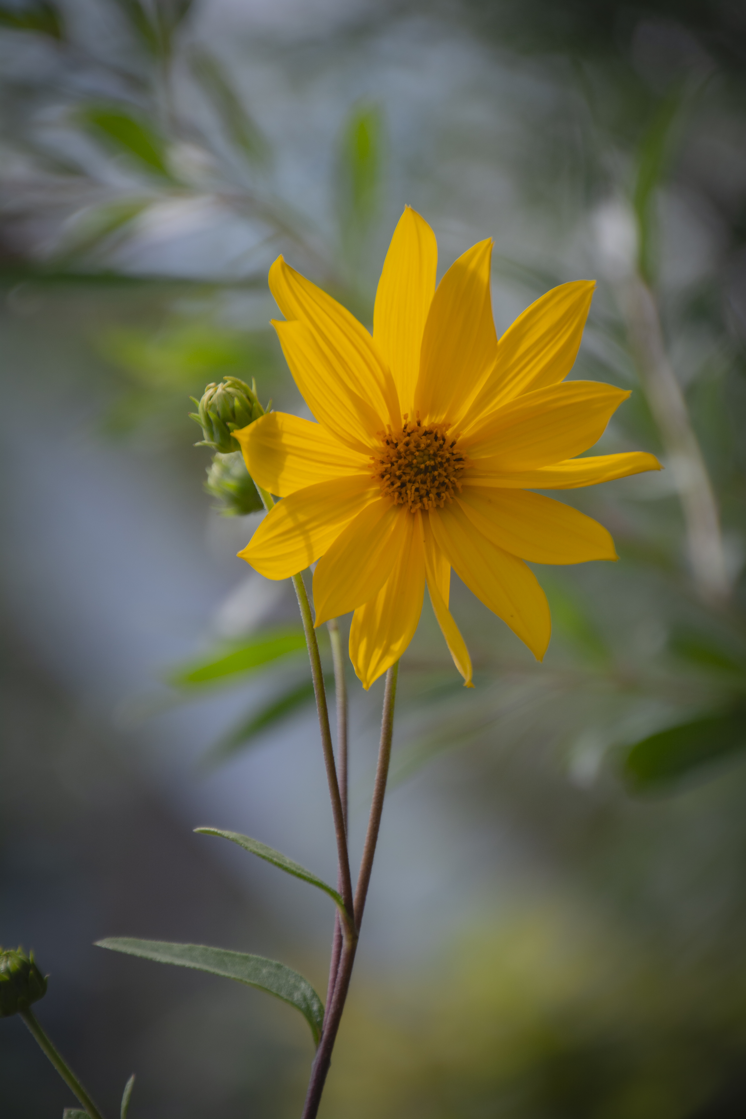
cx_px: 373
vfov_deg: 5.1
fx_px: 12588
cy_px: 560
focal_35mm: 405
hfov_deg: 3.4
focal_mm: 270
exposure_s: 1/500
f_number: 6.3
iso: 200
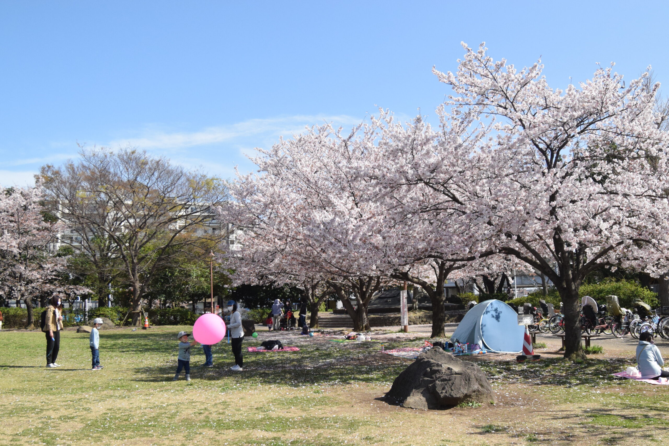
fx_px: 669
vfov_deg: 36.9
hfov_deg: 53.1
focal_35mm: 36
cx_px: 334
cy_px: 223
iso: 1600
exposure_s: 1/4000
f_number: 6.3
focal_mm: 24
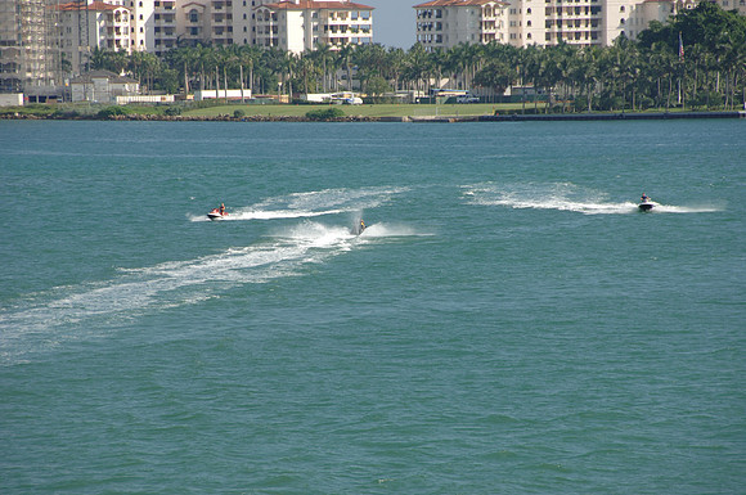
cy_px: 248
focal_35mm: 300
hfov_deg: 6.9
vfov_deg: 4.6
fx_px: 6208
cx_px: 373
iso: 100
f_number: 7.6
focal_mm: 200
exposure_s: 1/250
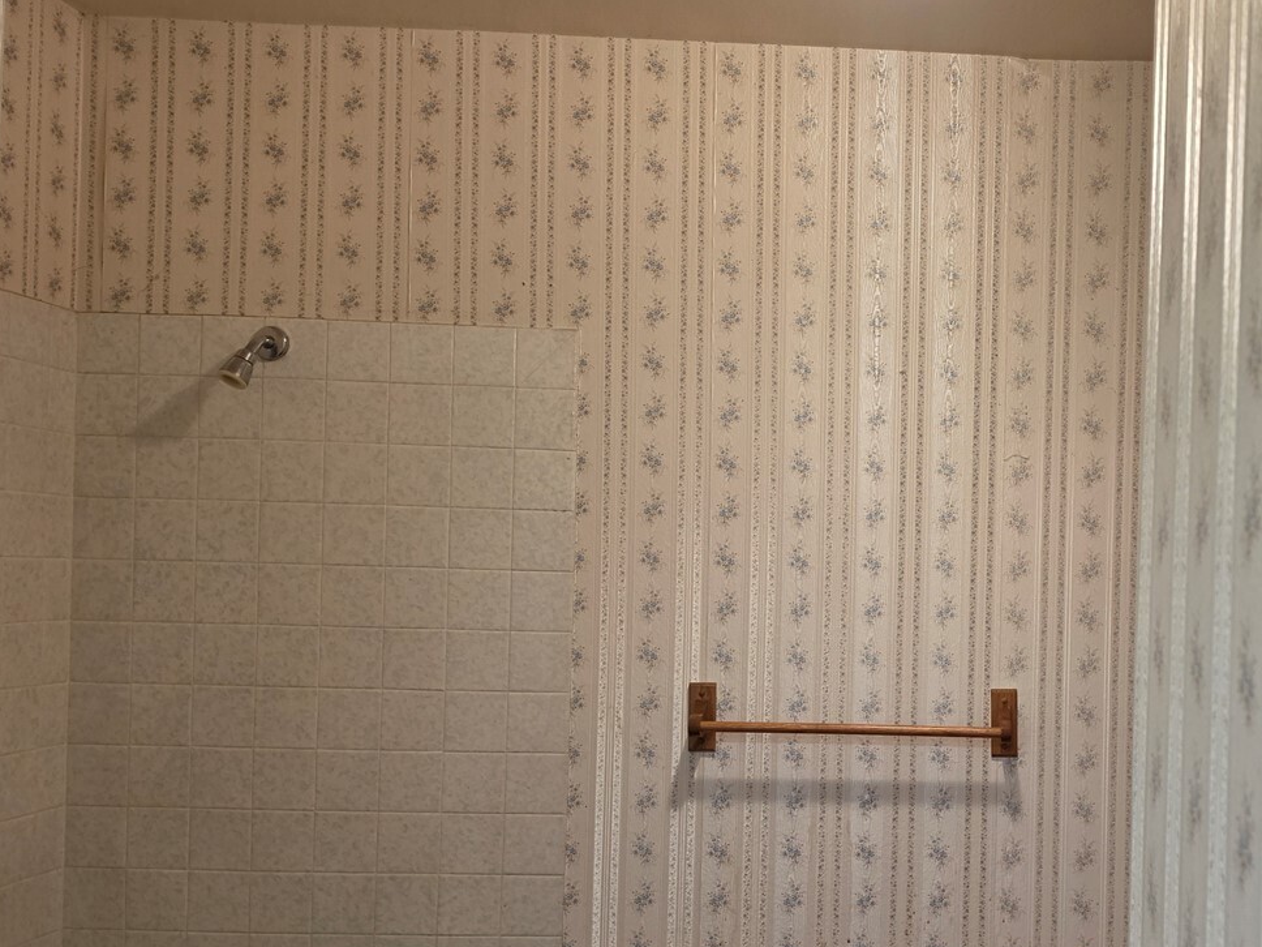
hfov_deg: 46.9
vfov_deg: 37.5
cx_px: 970
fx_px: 1385
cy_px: 592
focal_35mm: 38
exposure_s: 1/120
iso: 320
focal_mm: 6.5
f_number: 1.4
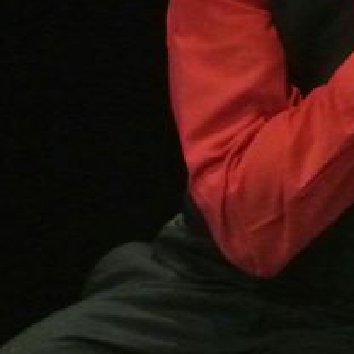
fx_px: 11223
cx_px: 449
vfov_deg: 1.8
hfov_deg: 1.8
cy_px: -26
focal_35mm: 970
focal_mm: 110
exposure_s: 1/125
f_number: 6.3
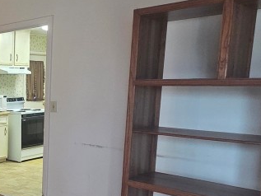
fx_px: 317
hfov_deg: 33.3
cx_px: -76
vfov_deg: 34.2
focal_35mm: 42
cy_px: 122
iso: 500
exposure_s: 1/60
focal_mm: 2.2
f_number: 2.2
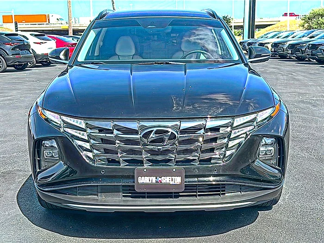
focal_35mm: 39
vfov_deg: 36.8
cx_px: 162
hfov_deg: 47.9
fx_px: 365
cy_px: 122
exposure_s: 1/1592
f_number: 1.78
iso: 80
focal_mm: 6.86
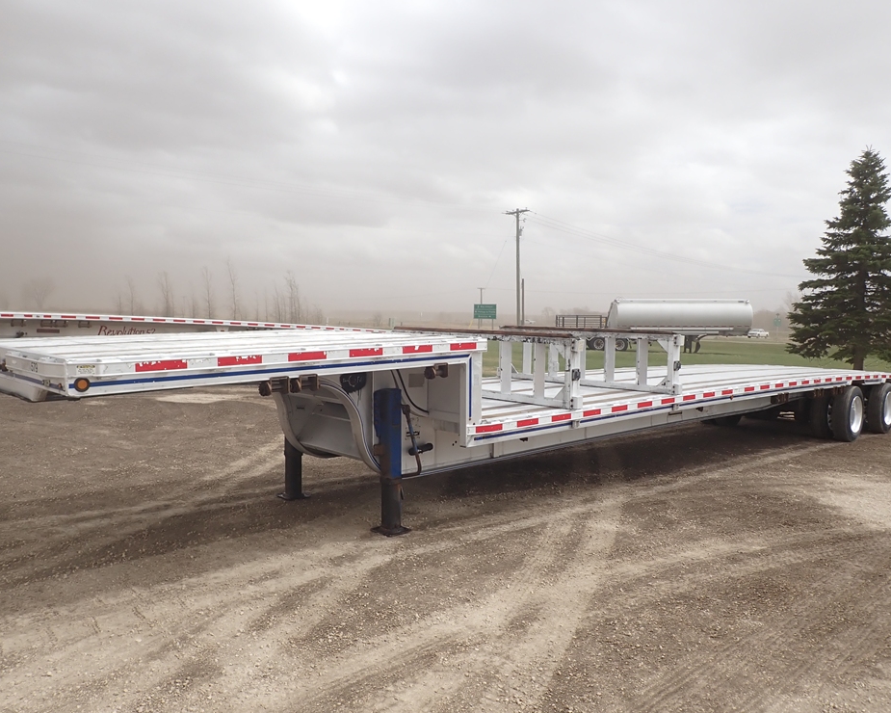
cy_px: 353
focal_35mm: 27
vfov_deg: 53.2
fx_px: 712
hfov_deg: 64.0
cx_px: 427
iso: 100
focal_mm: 4.5
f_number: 2.8
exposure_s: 1/800
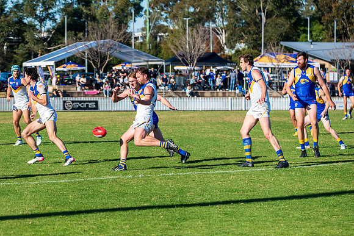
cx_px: 163
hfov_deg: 12.7
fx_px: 1588
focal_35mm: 161
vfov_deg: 8.5
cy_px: 125
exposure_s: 1/2000
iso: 800
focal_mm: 150
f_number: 8
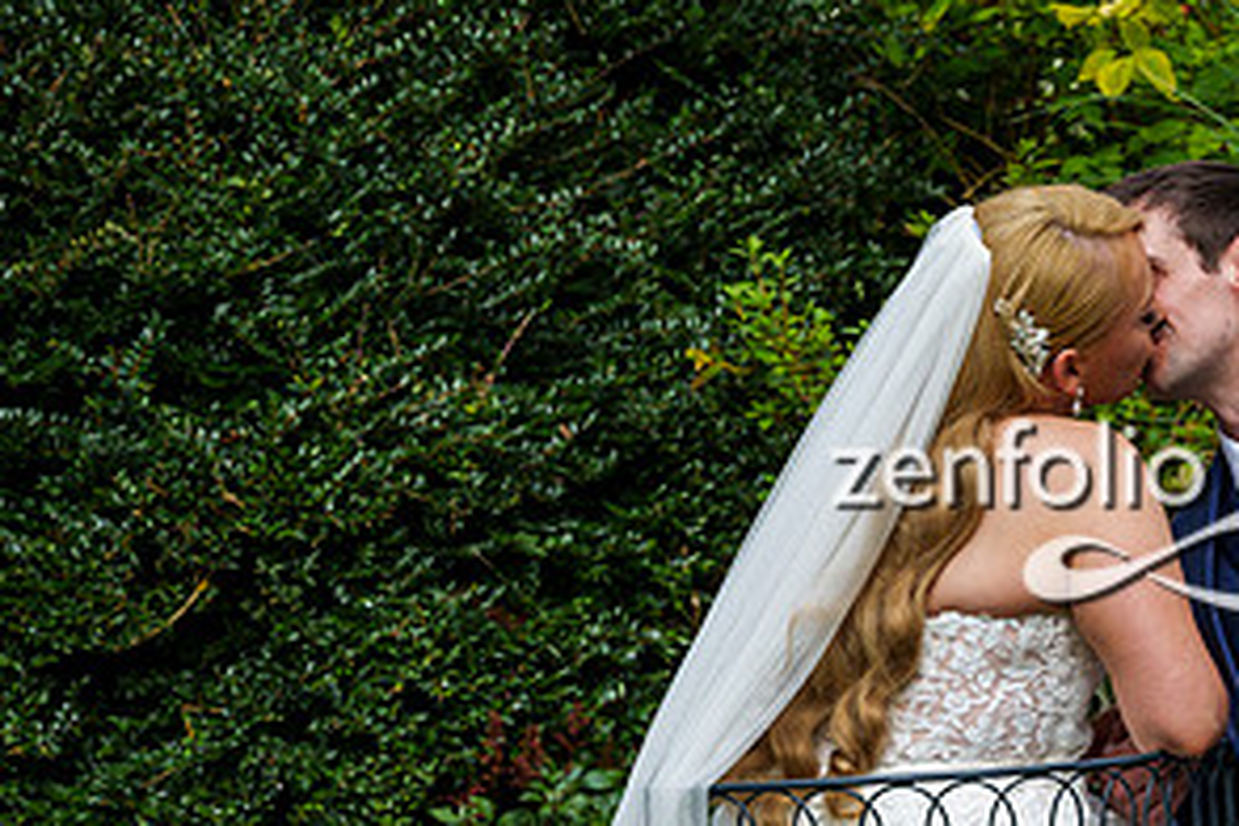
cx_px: 1079
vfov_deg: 8.2
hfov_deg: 12.2
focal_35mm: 168
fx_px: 5782
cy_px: 465
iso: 200
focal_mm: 75
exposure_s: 1/1600
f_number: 5
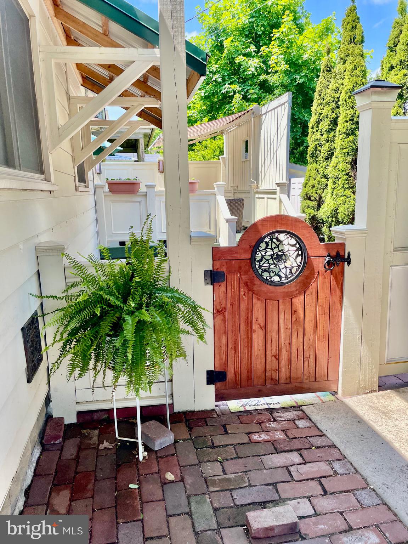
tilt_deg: -10.6
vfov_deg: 67.3
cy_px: 272
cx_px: 204
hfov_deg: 53.1
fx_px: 409
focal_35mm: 26
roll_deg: +2.0
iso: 32
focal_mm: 4.2
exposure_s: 1/540
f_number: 1.6
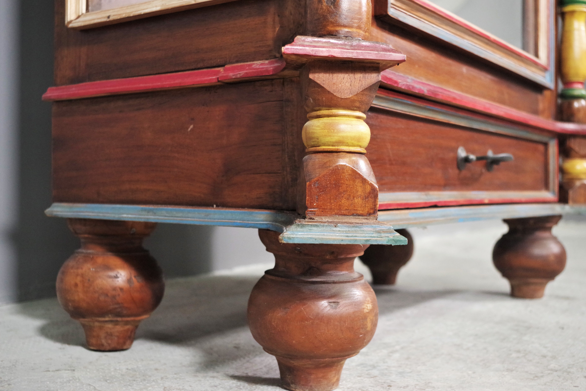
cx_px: 307
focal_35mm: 42
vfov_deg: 31.9
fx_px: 684
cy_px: 189
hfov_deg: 46.4
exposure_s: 1/60
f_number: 4
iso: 1600
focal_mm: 26.25
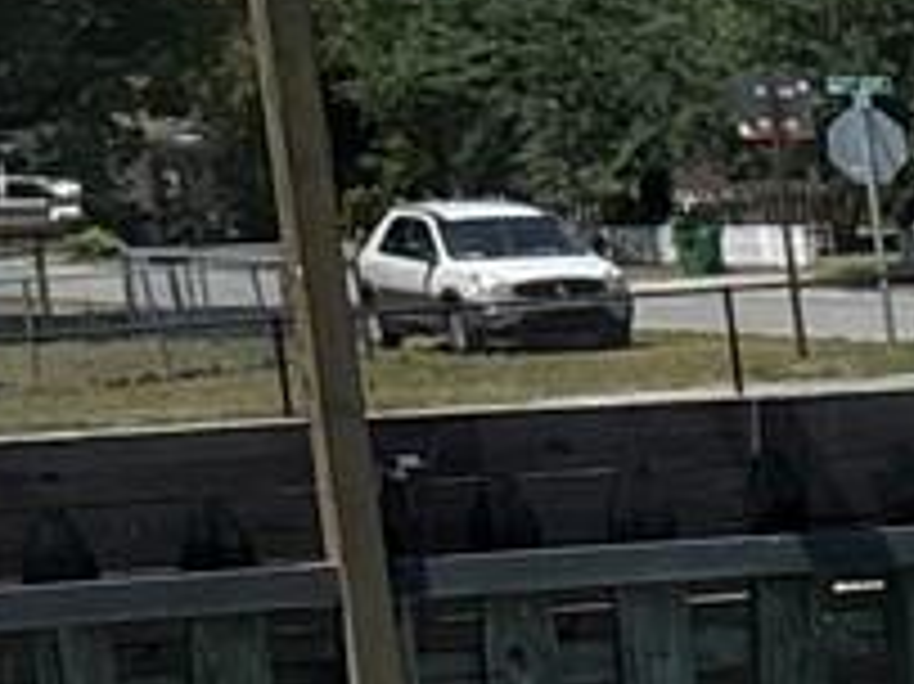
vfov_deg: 7.1
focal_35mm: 205
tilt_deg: -11.9
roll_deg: +1.4
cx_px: 3408
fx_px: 5410
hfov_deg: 7.5
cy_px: 1120
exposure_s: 1/3650
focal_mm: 5.96
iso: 50
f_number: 1.6
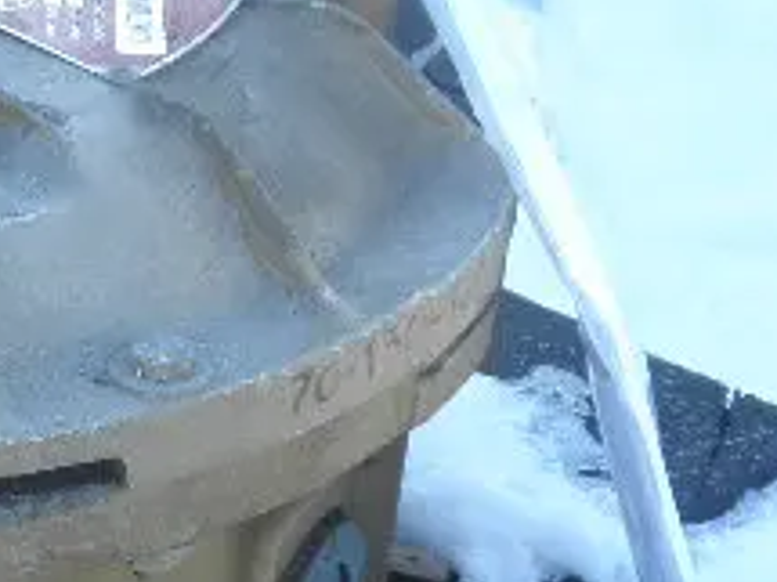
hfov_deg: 14.5
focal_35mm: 131
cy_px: 517
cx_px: -210
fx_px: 2939
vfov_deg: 11.2
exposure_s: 1/80
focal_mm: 7.9
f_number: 3.4
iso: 64
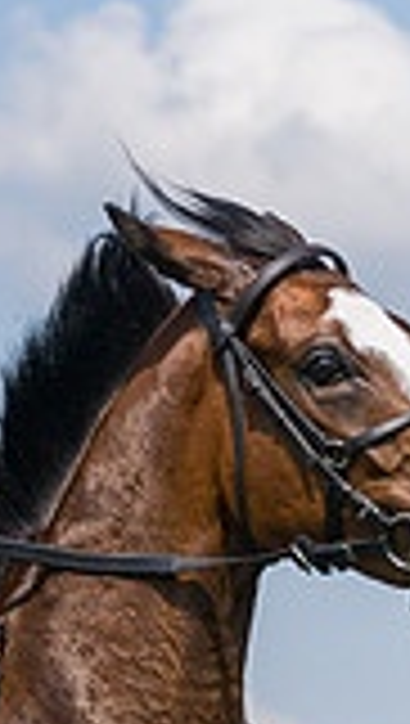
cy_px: 684
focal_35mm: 390
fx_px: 7510
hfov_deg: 3.1
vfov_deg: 5.5
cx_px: -115
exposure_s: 1/4000
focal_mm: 70
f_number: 4
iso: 400
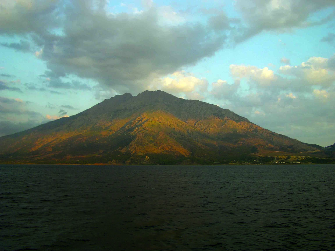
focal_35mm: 35
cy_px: 126
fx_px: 339
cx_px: 168
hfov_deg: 52.6
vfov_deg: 40.7
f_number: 4.3
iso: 50
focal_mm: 5.8
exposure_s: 1/125
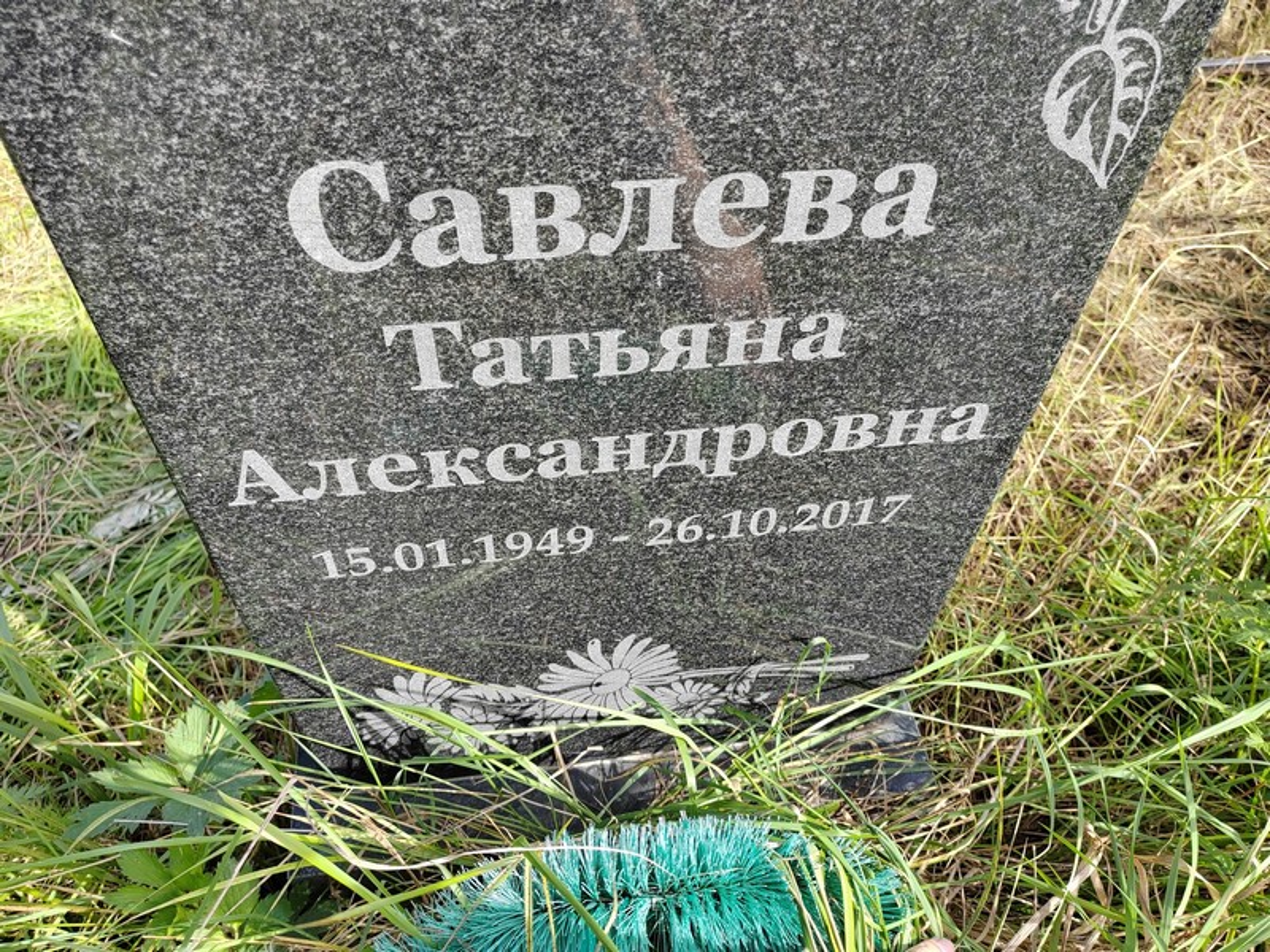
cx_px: 635
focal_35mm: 27
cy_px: 476
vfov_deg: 51.4
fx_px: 991
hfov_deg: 65.3
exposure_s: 1/490
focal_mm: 5.52
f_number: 1.9
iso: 100
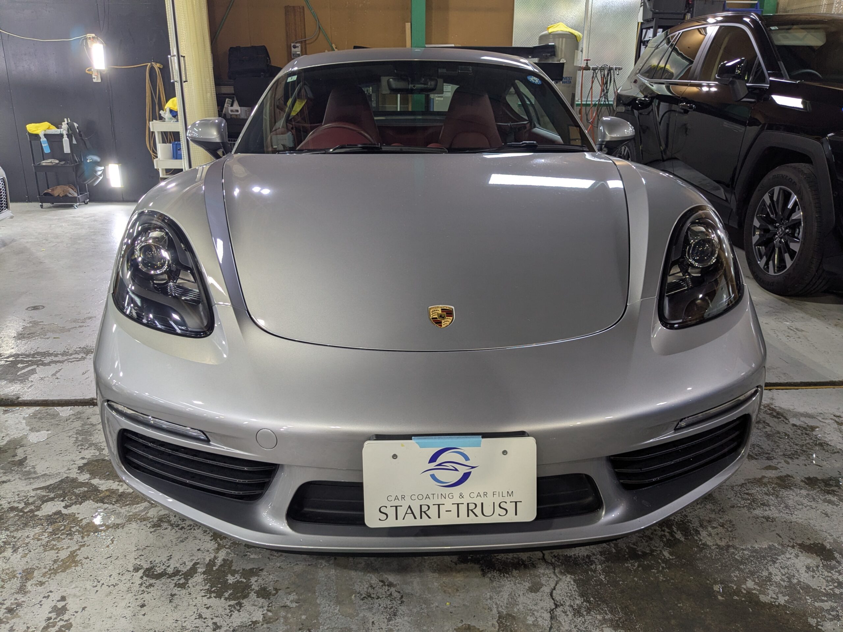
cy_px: 316
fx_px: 658
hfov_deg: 65.3
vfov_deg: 51.4
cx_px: 422
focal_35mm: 27
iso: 51
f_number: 1.73
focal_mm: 4.38
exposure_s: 1/60
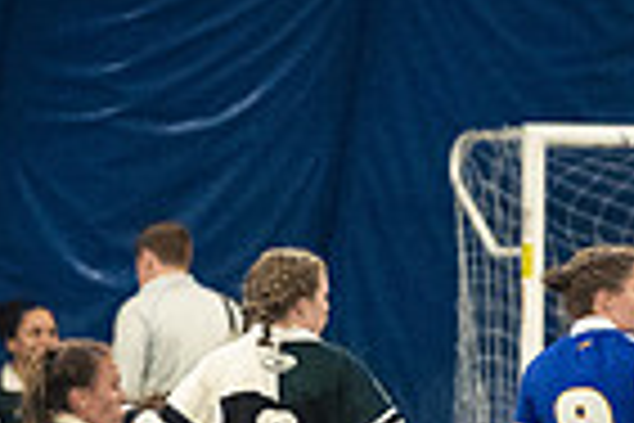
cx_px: 607
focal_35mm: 1236
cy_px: 738
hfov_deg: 1.7
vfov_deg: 1.1
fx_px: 21766
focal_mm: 200
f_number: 2.8
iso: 10000
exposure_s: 1/500
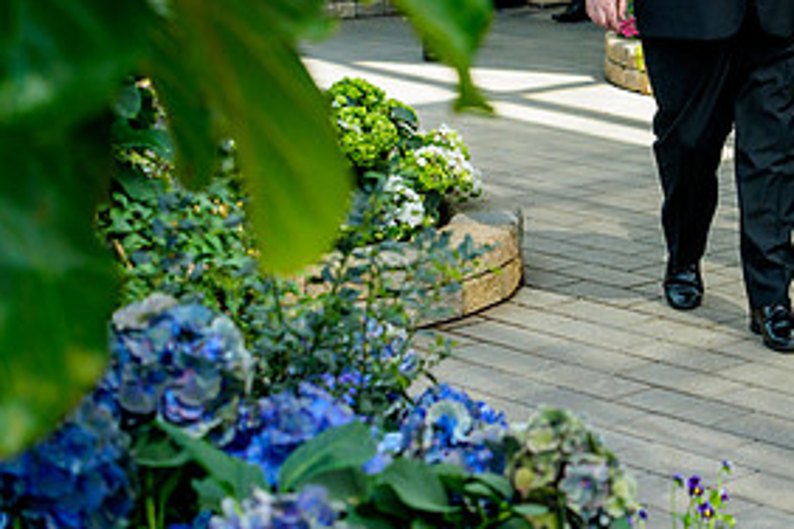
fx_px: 2272
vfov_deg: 13.1
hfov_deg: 19.2
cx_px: 814
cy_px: 13
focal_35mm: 103
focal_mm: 50
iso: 640
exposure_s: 1/2500
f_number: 3.2
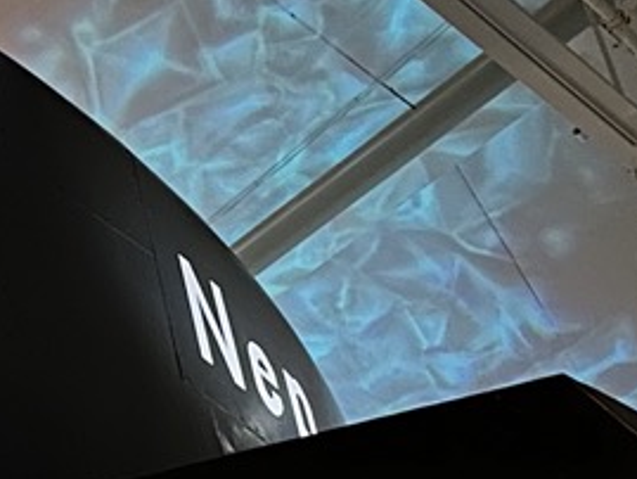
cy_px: 564
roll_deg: +6.4
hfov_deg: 16.0
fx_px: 2099
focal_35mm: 114
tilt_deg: +29.8
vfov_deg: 12.7
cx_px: -275
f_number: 1.78
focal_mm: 6.86
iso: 1250
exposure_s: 1/9
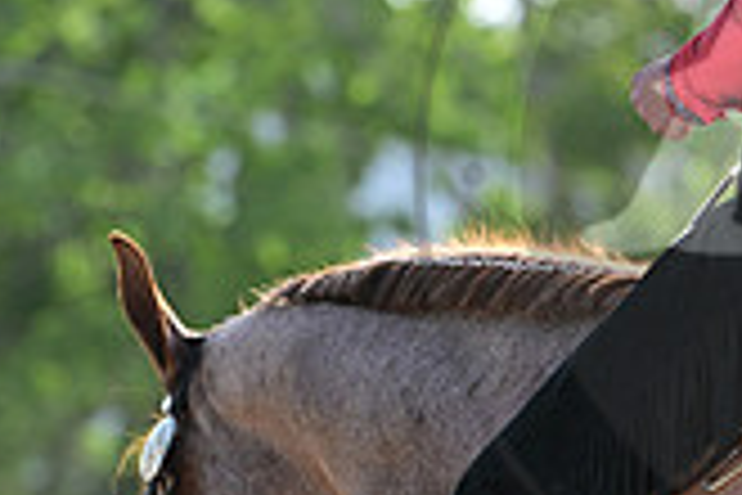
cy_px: 173
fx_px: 13066
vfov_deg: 2.2
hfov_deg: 3.2
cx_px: 944
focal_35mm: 634
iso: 1000
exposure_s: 1/2000
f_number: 5
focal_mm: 180
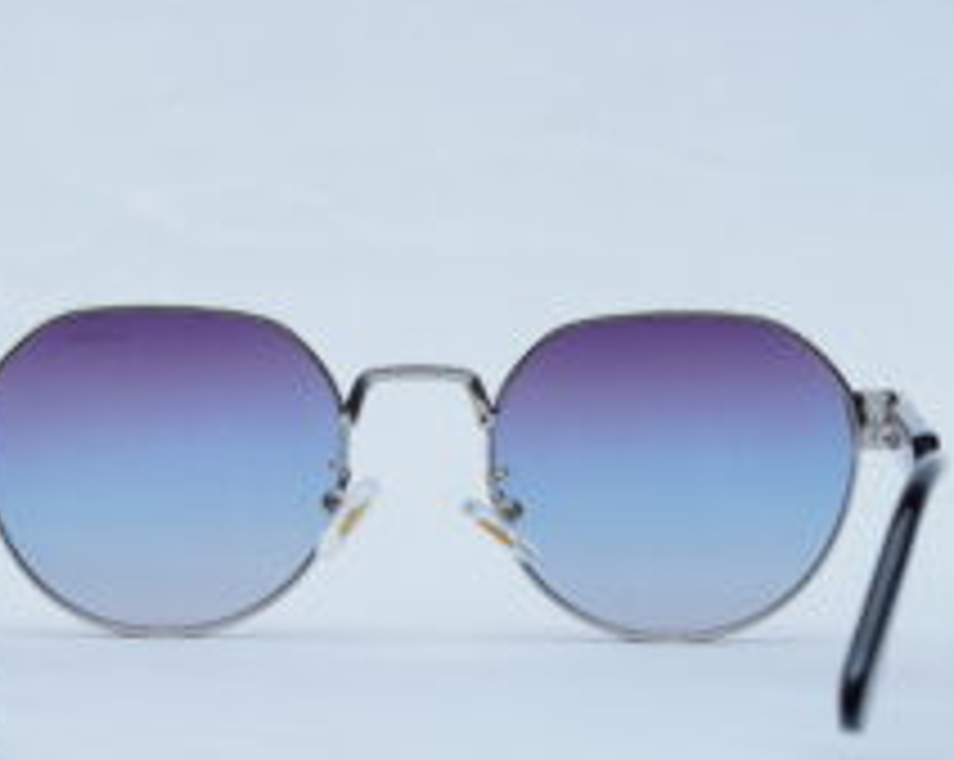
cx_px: 418
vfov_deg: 11.6
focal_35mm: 133
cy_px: 400
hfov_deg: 14.5
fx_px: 3750
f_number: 9
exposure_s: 1/160
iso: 125
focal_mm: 50
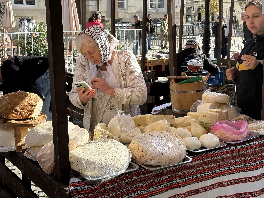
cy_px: 99
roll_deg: +0.5
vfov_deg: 28.0
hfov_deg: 36.8
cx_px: 132
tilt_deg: -10.0
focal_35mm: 52
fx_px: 397
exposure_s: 1/1241
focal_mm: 5.96
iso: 50
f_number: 1.6
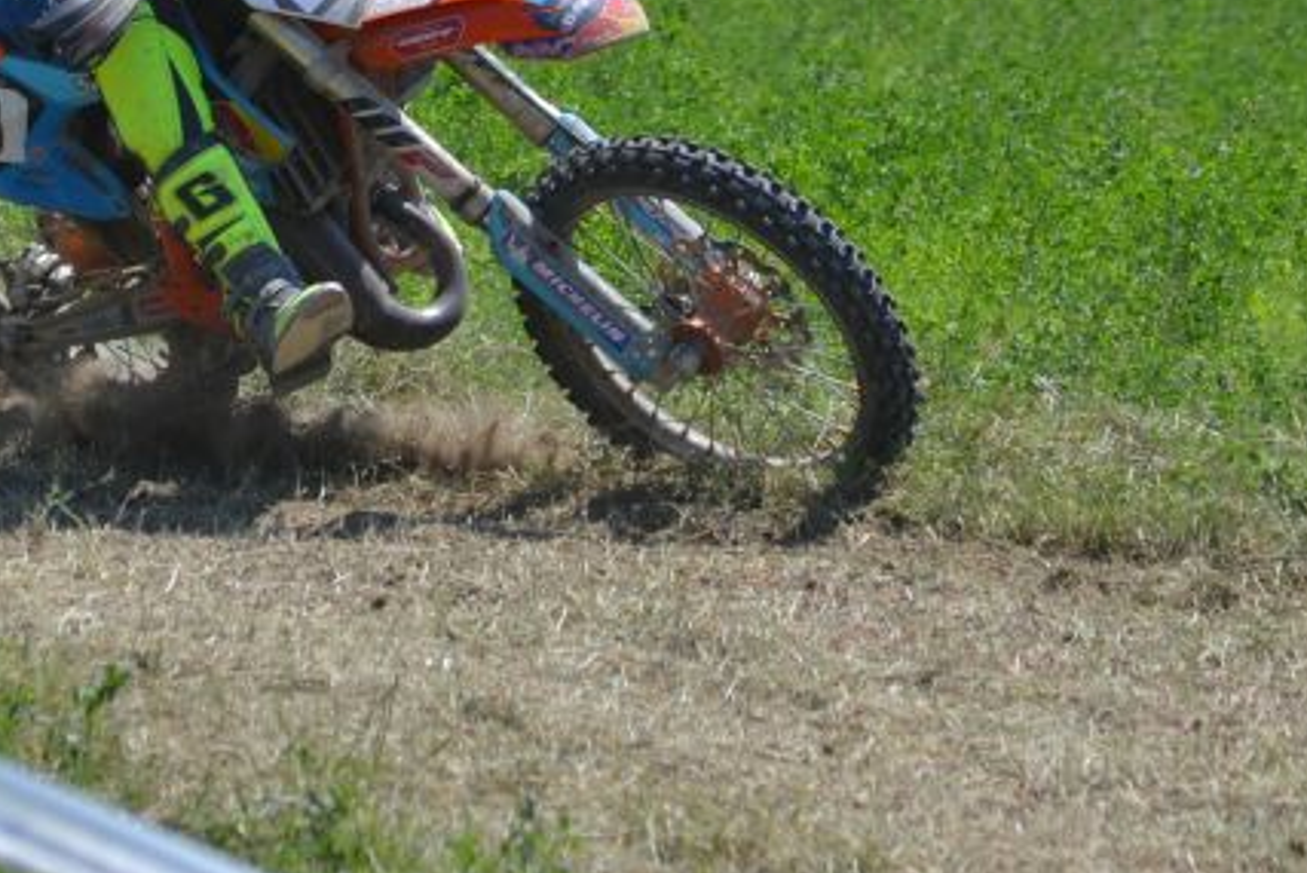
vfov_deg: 3.3
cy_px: -130
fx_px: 15144
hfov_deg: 4.9
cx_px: 572
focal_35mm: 417
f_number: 6.3
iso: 400
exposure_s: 1/1600
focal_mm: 116
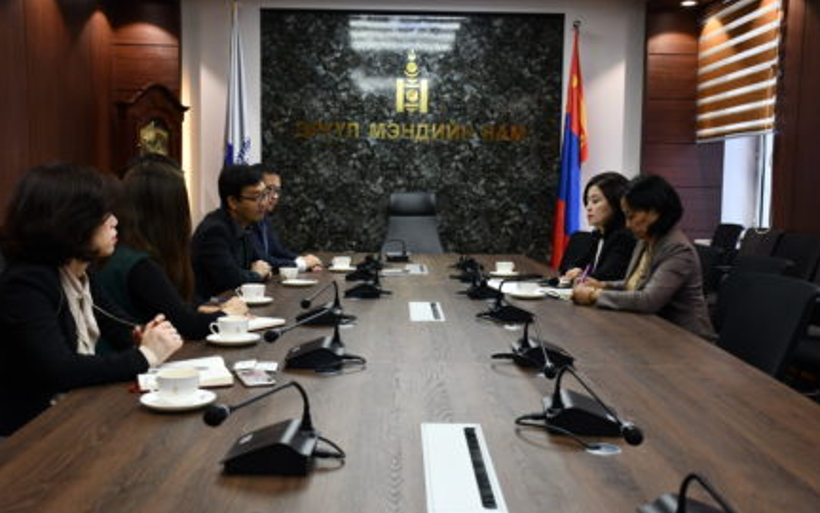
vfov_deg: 32.0
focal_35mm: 40
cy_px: 243
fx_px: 894
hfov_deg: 49.3
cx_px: 409
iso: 1250
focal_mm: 26
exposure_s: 1/100
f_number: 5
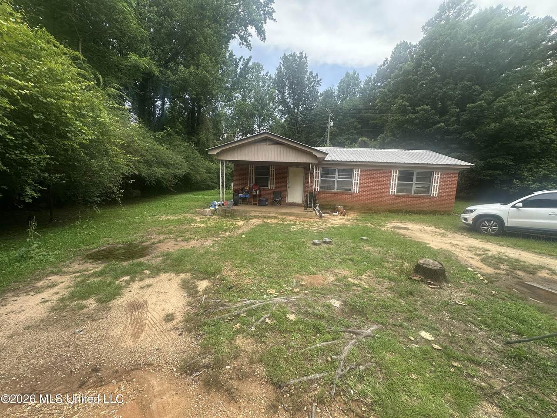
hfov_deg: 102.1
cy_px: 209
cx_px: 278
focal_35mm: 14
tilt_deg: -6.6
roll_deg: -2.3
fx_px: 225
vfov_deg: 85.7
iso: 40
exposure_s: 1/375
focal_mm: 2.22
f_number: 2.2
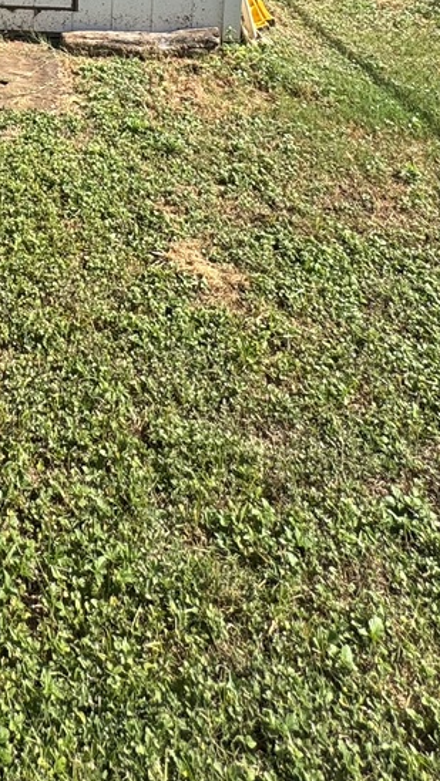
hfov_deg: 26.5
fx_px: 829
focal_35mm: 40
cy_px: -208
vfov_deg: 36.0
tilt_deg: -4.6
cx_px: -85
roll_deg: +0.4
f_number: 2.2
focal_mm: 2.22
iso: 50
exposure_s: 1/741
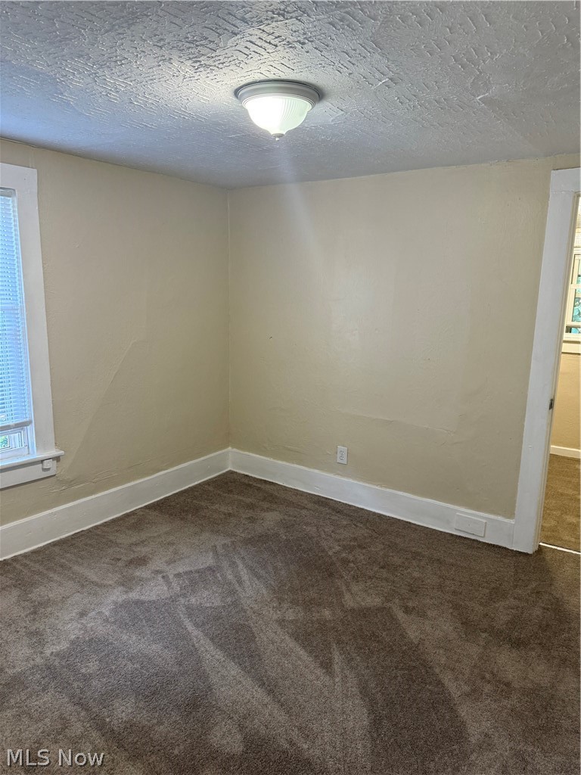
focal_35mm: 24
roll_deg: -1.8
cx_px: 290
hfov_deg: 56.8
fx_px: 537
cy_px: 388
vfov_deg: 71.6
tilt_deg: -9.6
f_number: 1.78
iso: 250
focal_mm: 6.76
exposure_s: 1/60
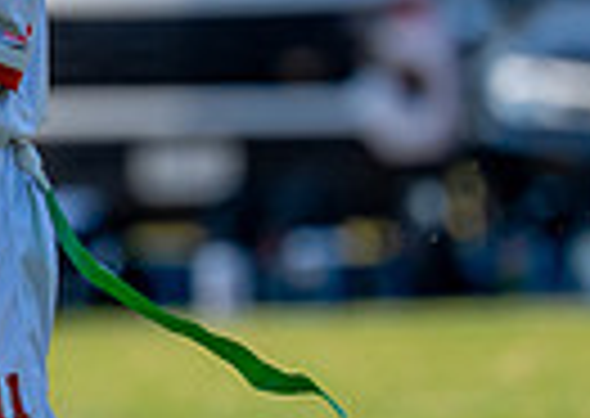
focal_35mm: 1173
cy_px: 44
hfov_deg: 1.7
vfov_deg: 1.2
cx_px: -104
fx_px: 19615
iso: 200
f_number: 2.8
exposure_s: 1/2000
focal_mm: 200
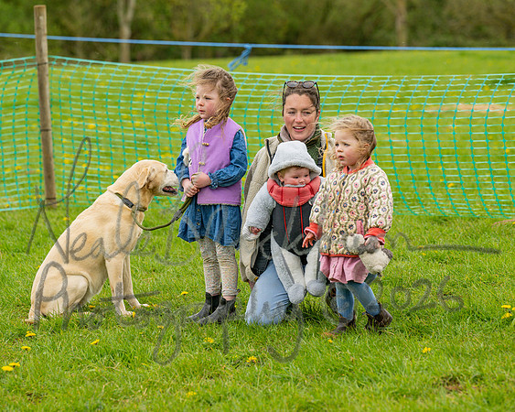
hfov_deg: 12.2
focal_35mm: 158
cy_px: 206
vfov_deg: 9.8
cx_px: 260
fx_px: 2402
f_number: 4.5
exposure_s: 1/2000
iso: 400
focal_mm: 140
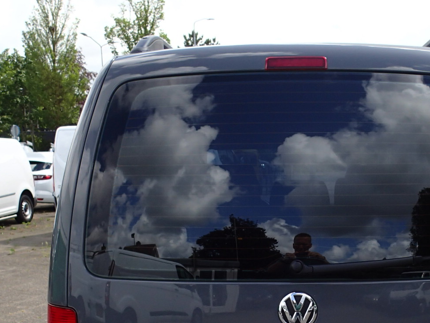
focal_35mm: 49
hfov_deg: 38.3
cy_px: 312
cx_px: 296
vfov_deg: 28.1
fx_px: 609
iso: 100
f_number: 2.8
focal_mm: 4.5
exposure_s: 1/800
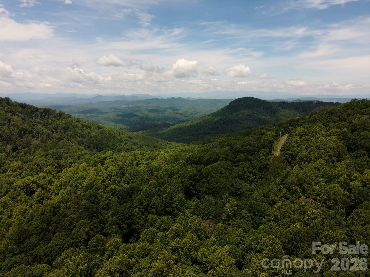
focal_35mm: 24
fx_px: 257
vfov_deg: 56.8
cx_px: 185
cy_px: 138
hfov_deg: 71.6
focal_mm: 4.5
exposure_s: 1/80
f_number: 2.8
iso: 100
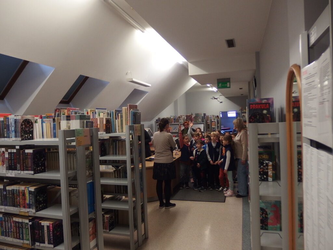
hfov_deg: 67.3
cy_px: 125
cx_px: 166
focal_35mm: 26
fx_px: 250
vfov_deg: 53.1
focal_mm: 4.7
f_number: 2
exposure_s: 1/60
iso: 160
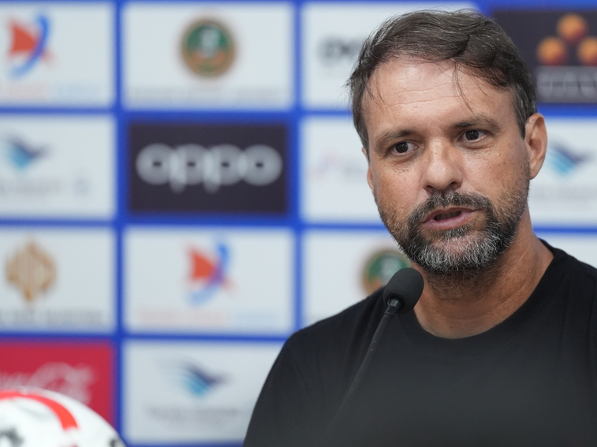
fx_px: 6309
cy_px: 222
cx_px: 366
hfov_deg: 5.4
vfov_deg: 4.1
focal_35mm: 366
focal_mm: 300
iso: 4000
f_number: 2.8
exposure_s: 1/200
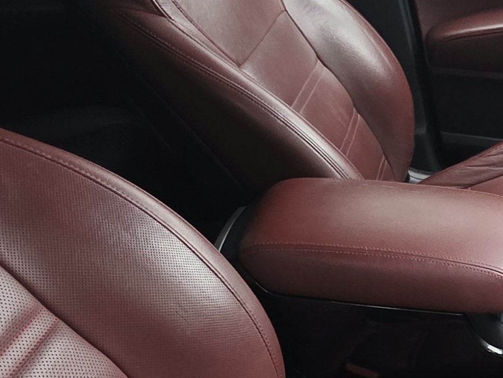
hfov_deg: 31.1
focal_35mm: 55
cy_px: 247
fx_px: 799
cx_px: 552
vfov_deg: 26.4
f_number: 1.9
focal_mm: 2.2
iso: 320
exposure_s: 1/50
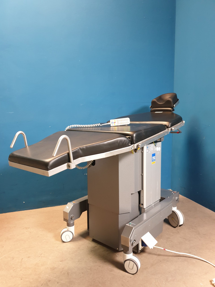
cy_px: 144
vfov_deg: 67.3
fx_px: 215
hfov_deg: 53.1
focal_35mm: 26
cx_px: 108
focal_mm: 4.3
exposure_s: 1/50
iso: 320
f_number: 1.5
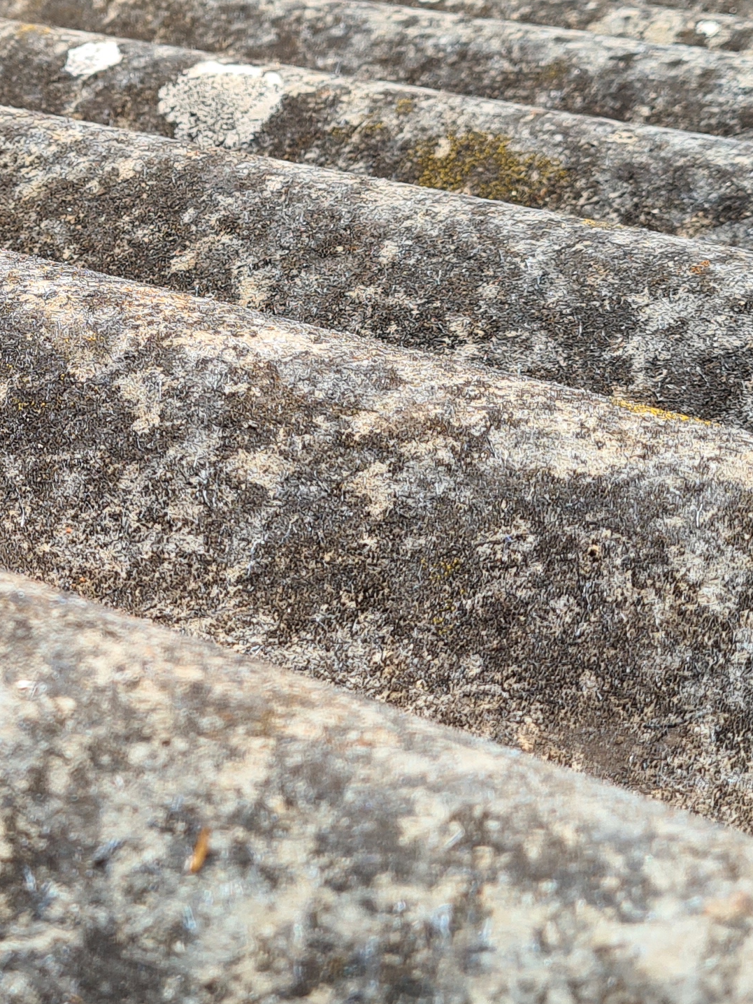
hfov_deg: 19.8
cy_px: 346
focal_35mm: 73
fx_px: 2117
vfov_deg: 26.5
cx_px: 97
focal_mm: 5.4
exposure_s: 1/1504
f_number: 1.8
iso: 50
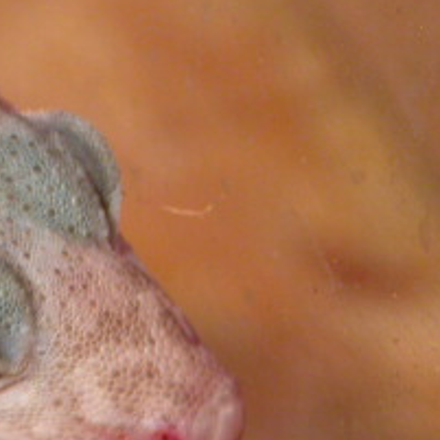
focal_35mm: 368
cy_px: 377
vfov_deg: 4.8
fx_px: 5292
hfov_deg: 4.7
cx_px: -77
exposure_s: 1/11.2
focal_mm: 27.1
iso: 100
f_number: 4.6
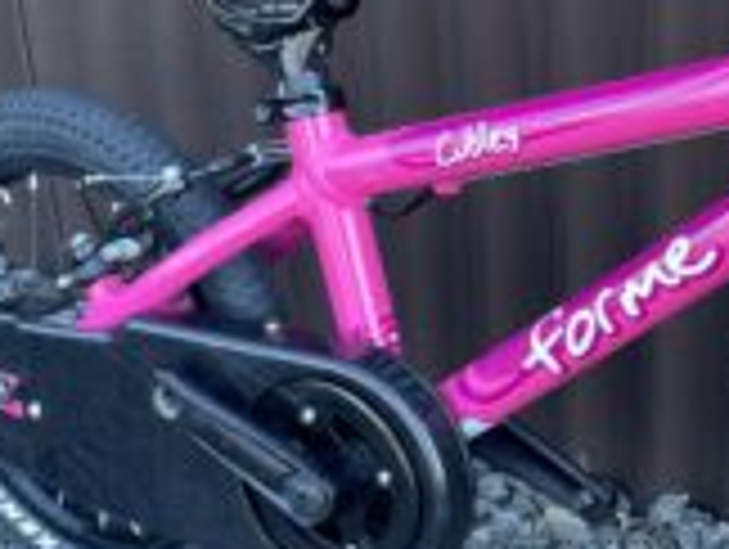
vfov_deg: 19.1
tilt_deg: -30.1
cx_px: 724
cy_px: 378
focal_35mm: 77
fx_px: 1624
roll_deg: -2.3
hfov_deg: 24.2
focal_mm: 4.2
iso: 64
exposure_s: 1/121
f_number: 1.6
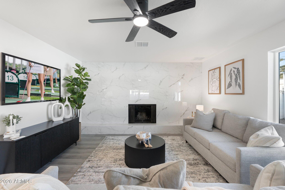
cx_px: 142
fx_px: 127
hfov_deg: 96.7
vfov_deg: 73.7
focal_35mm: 16
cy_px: 95
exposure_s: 1/5
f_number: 8
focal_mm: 16
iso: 1000
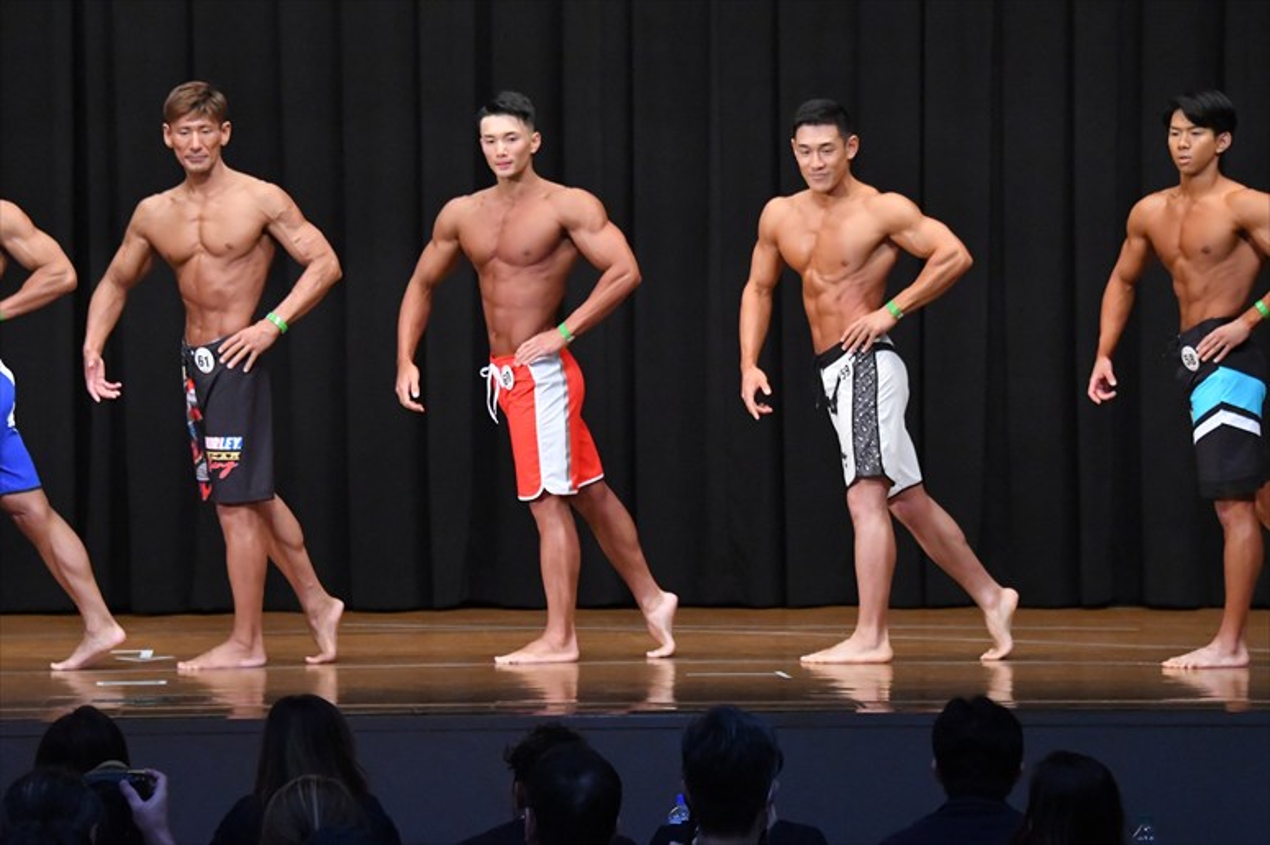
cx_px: 635
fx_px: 6135
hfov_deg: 11.8
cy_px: 422
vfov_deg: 7.9
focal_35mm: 174
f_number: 5.6
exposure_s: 1/400
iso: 8000
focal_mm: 116
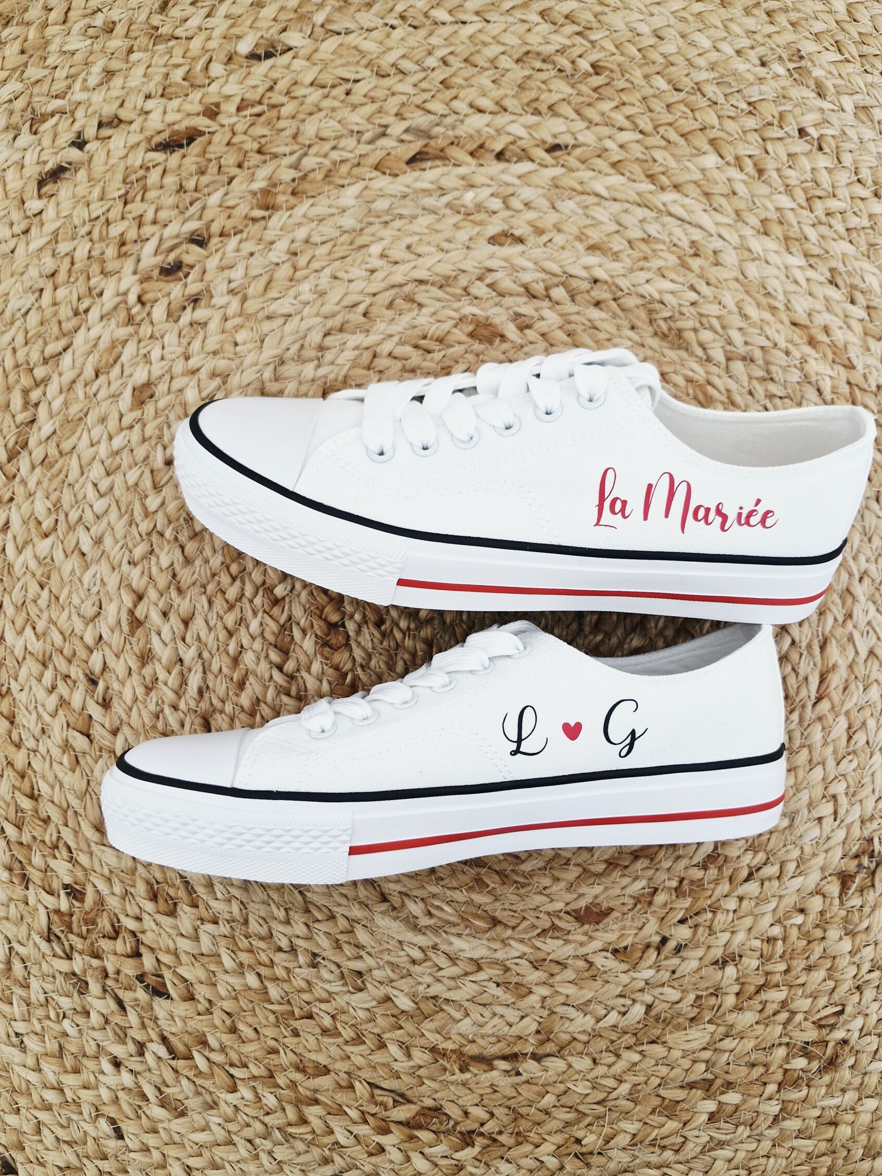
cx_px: 471
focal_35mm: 26
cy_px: 605
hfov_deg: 53.0
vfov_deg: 67.3
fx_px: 884
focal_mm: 5.54
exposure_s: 1/100
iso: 200
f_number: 1.8
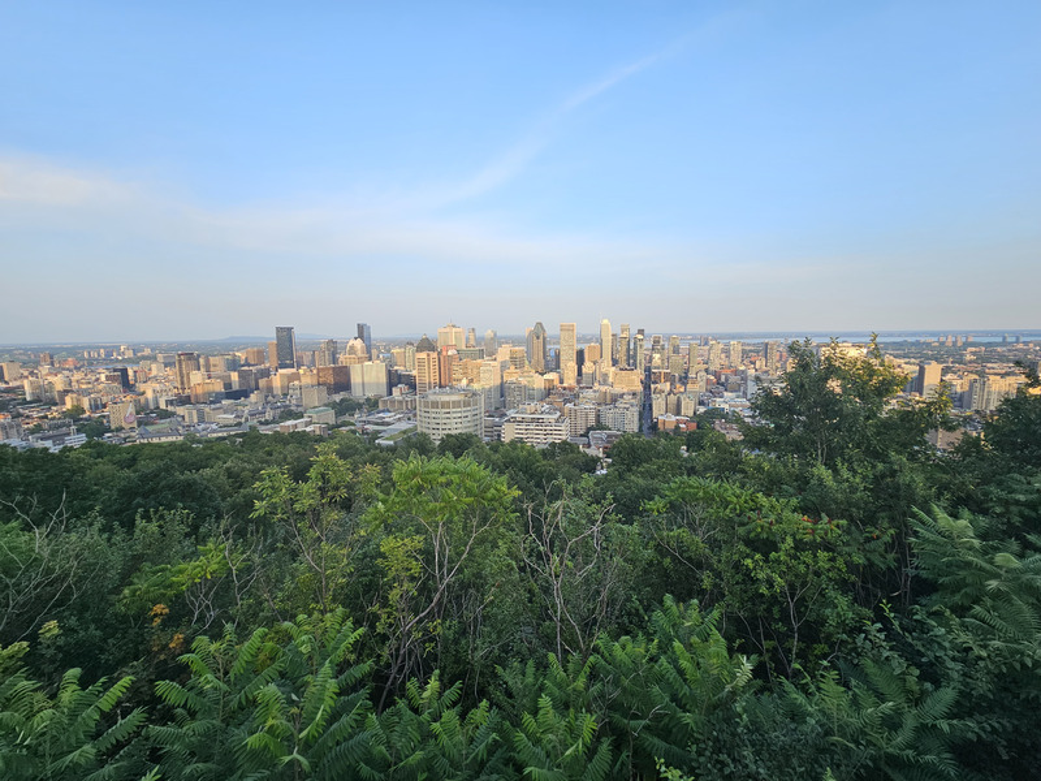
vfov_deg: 89.9
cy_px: 390
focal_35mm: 13
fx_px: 391
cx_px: 520
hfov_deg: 106.2
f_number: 2.2
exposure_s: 1/406
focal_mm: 2.2
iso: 50
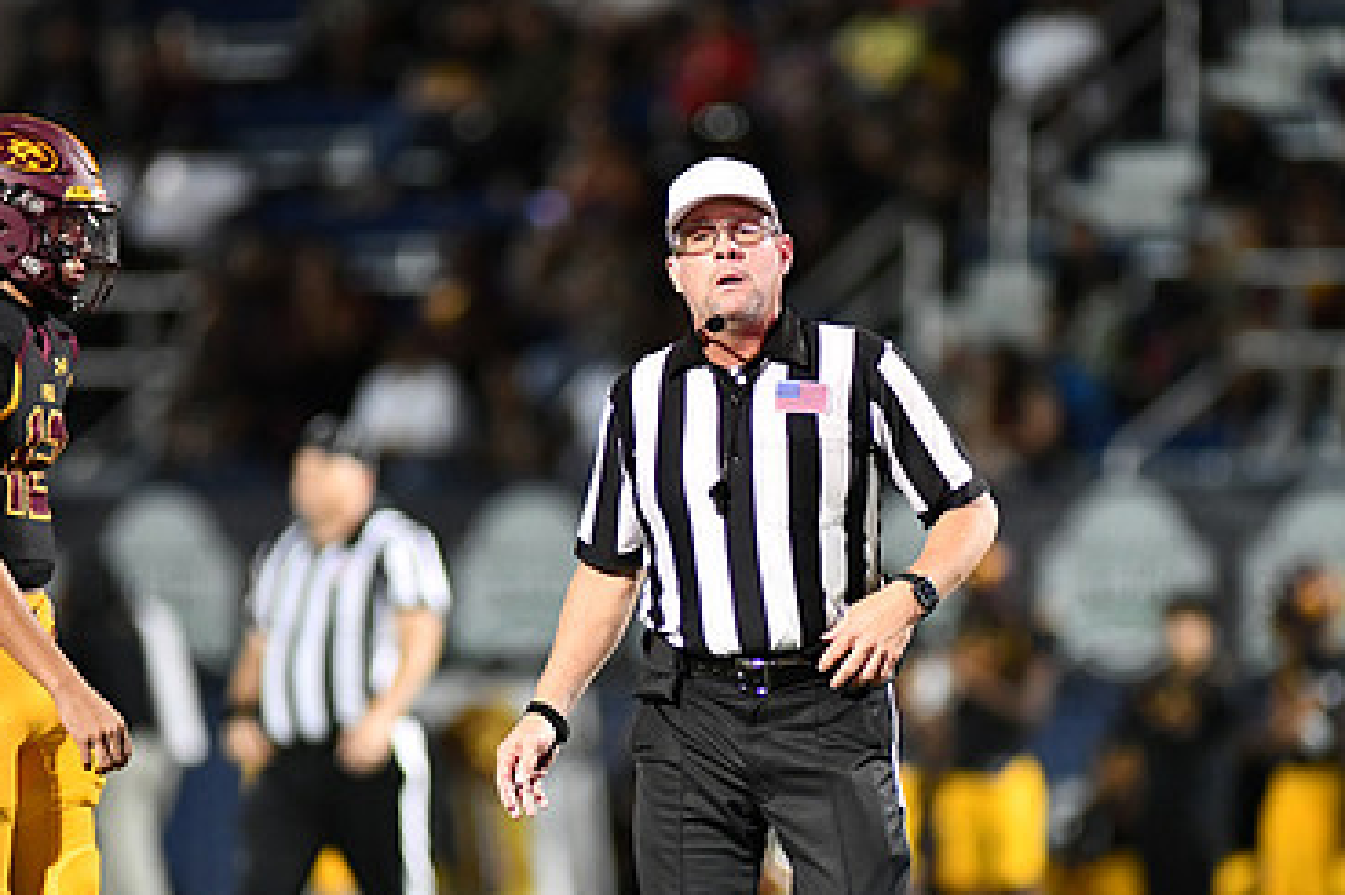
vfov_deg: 2.9
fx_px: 17663
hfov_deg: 4.4
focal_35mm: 473
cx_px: 683
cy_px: 605
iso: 5600
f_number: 2.8
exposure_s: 1/1000
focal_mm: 300
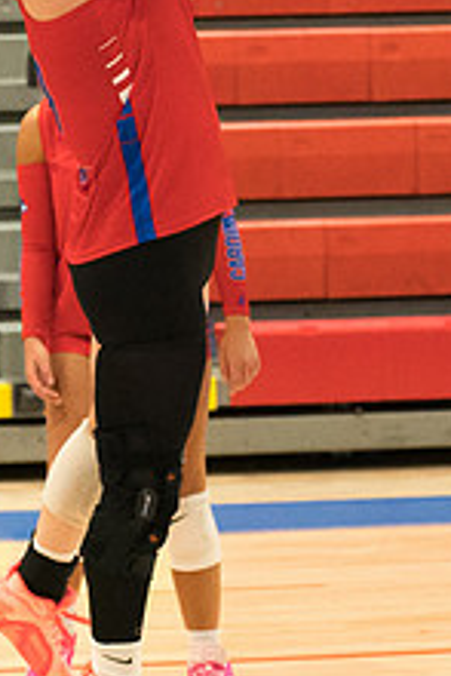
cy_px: 138
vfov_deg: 6.2
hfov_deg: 4.2
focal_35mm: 330
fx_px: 6191
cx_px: 130
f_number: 2.8
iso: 5000
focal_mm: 70
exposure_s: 1/1000
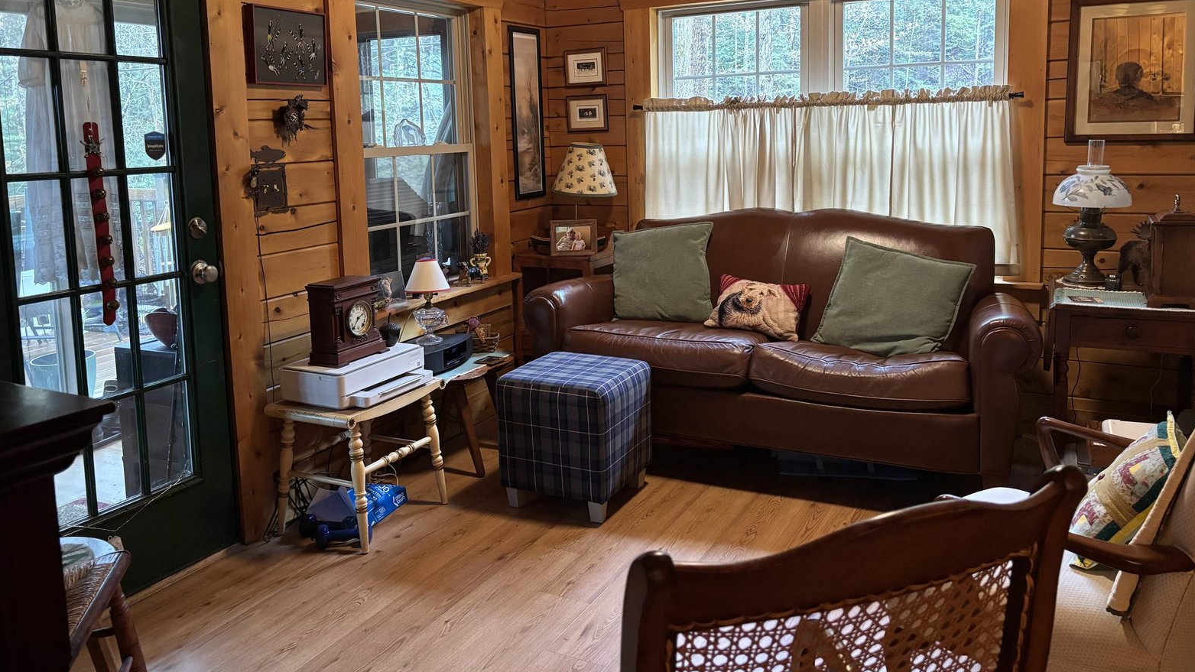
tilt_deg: -6.7
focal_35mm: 29
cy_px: 232
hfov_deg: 66.1
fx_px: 919
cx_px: 586
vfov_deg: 39.8
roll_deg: +1.4
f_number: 1.6
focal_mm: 5.96
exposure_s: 1/60
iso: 500
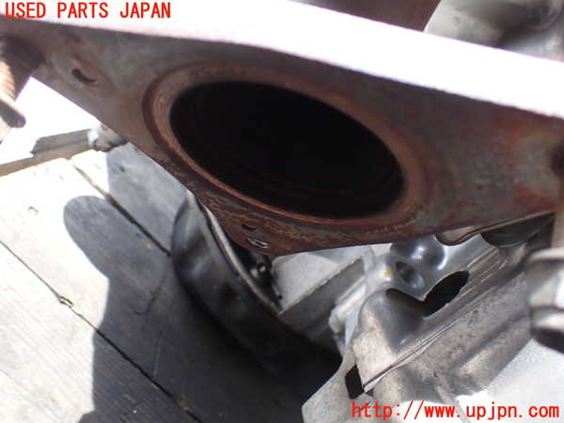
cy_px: 212
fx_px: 489
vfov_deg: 46.8
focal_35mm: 30
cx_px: 282
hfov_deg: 60.0
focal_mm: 5.4
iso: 100
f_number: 2.3
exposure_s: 1/160
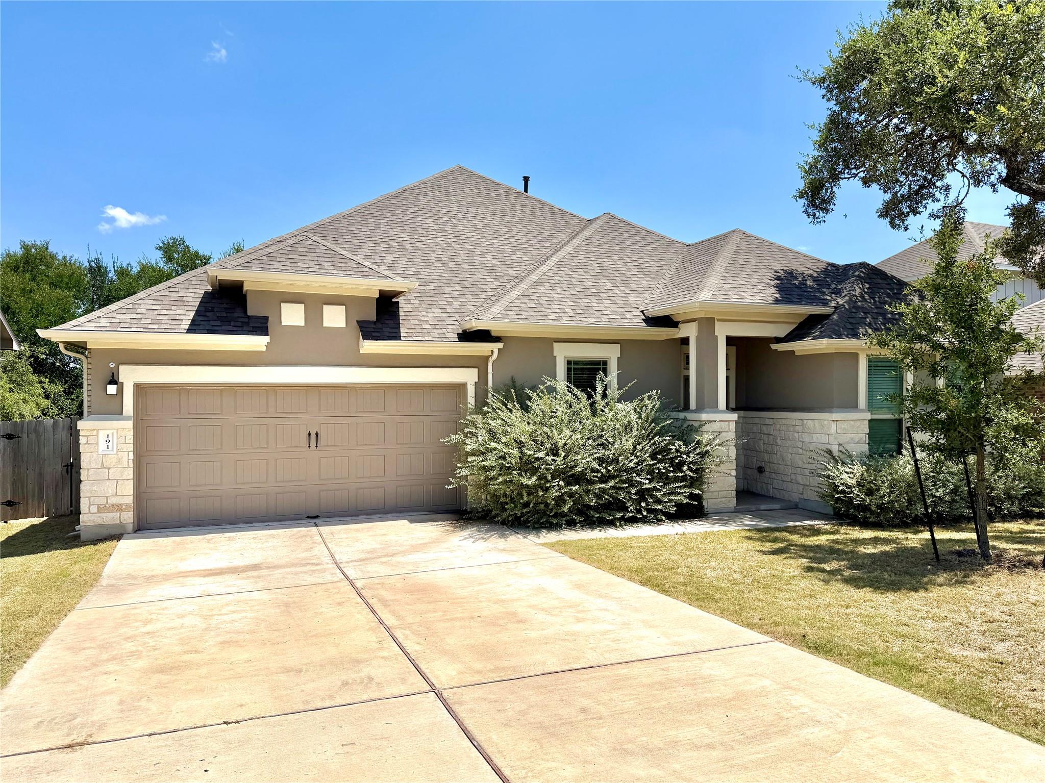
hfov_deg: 71.6
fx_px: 724
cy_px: 392
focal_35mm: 24
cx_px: 522
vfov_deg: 56.8
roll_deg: -0.3
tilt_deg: +0.2
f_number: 1.78
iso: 80
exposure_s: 1/7353
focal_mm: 6.76
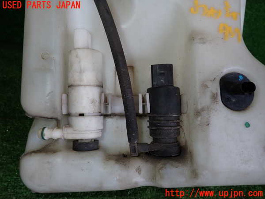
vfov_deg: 54.9
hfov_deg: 69.4
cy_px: 100
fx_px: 191
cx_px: 132
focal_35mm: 25
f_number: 5.6
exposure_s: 1/30
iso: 200
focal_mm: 4.5
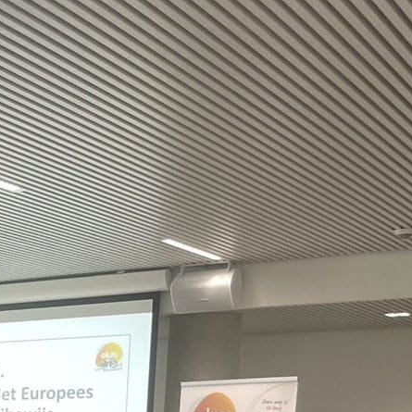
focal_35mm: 93
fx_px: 1252
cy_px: 609
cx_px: -329
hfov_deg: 15.9
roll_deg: -0.4
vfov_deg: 17.0
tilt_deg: -6.8
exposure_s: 1/121
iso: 80
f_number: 1.6
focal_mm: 4.2
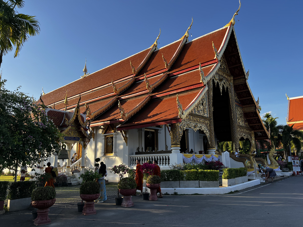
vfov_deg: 53.1
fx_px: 228
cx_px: 152
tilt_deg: +11.2
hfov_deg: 67.3
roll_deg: +0.9
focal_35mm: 26
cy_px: 114
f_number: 1.5
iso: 50
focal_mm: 5.7
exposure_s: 1/1412
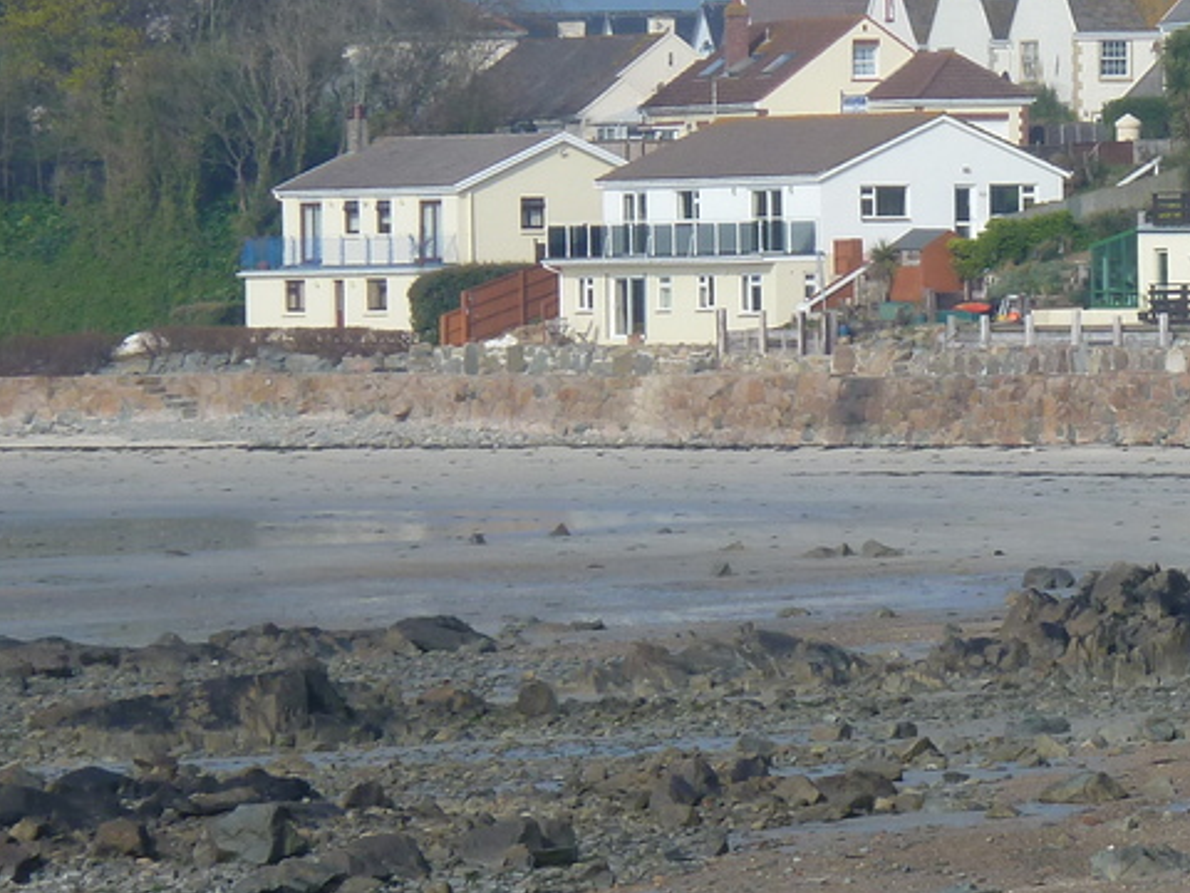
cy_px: 504
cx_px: 1341
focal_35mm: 455
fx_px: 15642
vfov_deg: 3.3
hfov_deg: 4.3
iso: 80
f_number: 5.6
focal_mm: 29.9
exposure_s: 1/400
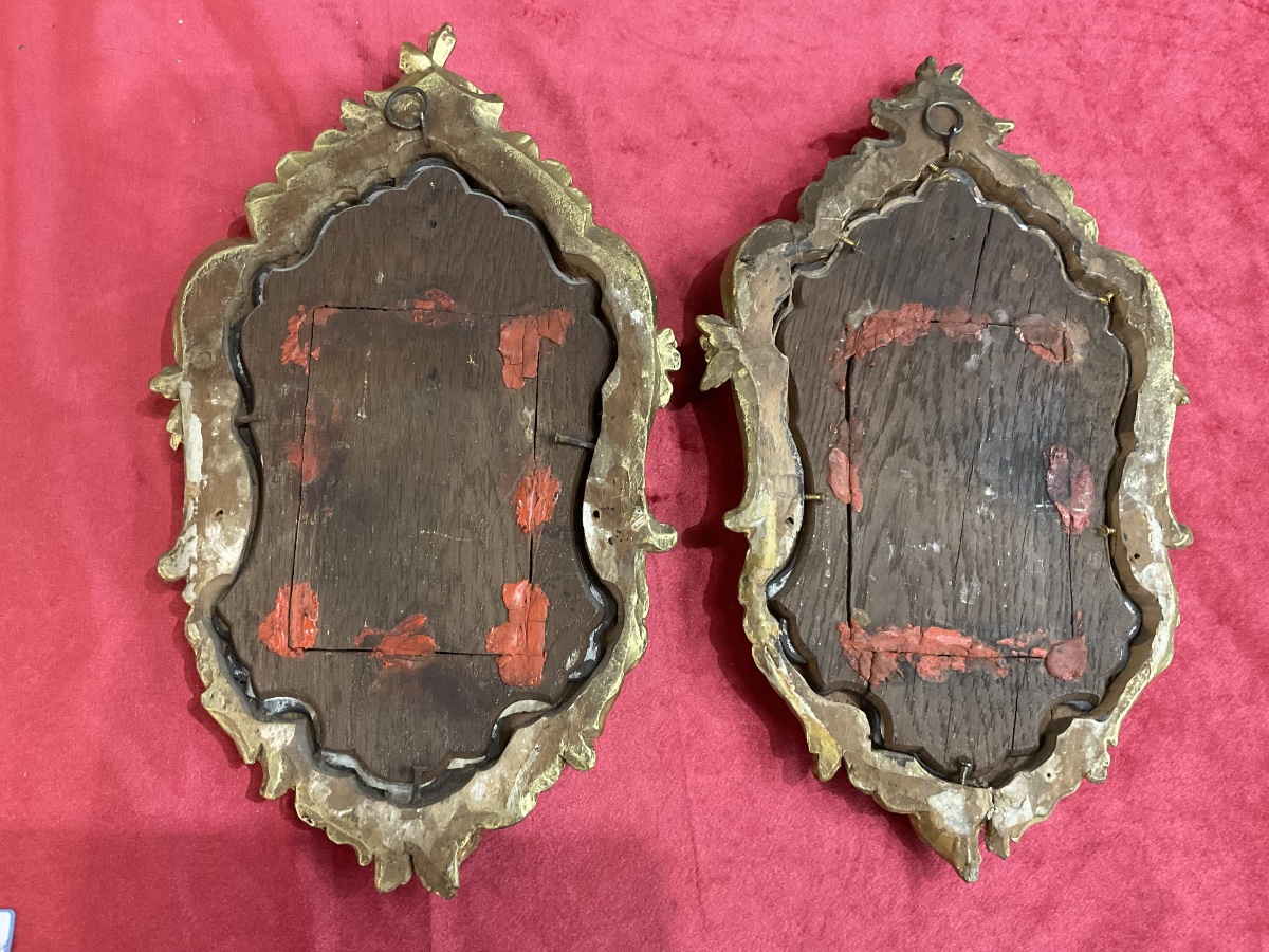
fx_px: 1063
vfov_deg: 48.2
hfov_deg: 61.7
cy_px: 476
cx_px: 634
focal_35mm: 29
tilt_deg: -76.2
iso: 200
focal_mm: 3
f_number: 1.8
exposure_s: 1/50
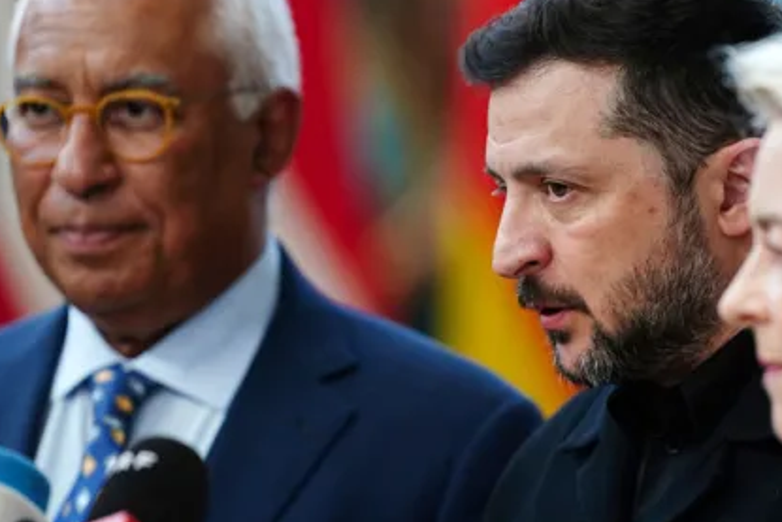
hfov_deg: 4.5
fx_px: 9887
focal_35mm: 455
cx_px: 584
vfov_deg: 3.0
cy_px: 324
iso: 2500
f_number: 3.2
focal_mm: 300
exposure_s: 1/640
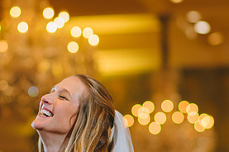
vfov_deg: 6.3
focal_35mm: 218
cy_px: 102
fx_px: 1385
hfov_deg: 9.4
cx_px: 90
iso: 800
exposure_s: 1/160
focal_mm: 85
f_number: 2.2
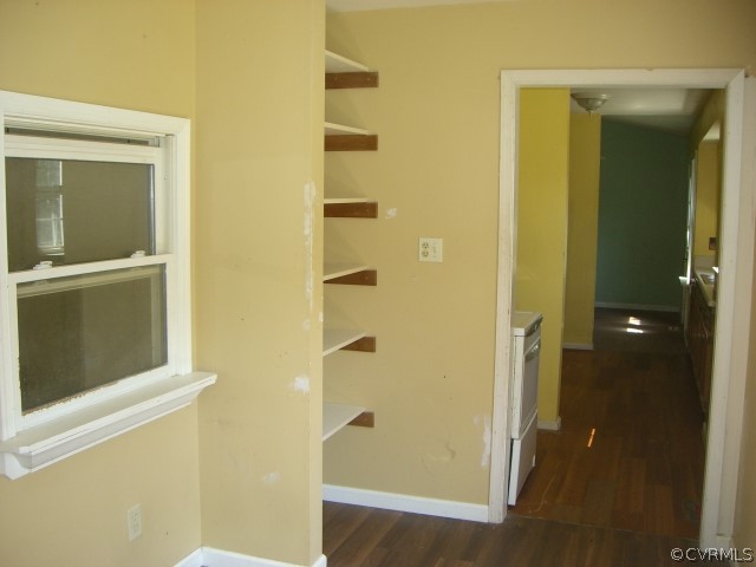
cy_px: 284
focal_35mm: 38
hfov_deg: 49.0
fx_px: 830
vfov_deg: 37.7
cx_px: 378
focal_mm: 6.2
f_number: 2.7
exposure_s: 1/100
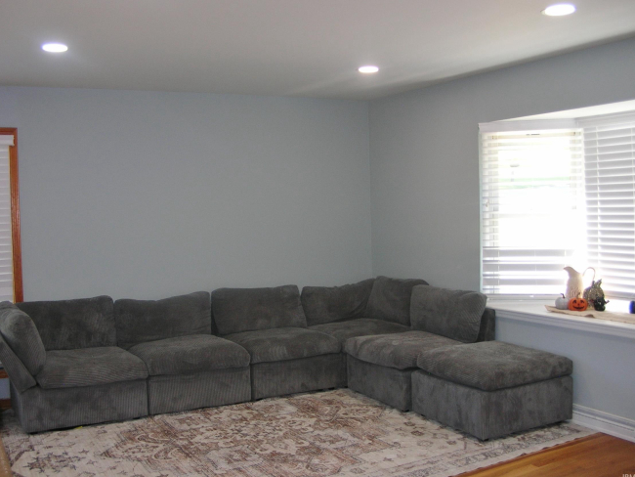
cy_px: 238
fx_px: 679
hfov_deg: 50.1
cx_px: 318
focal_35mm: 37
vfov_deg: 38.7
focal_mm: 6
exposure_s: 1/30
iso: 50
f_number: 2.7
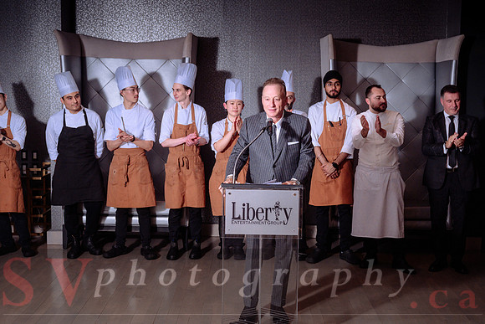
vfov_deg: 25.8
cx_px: 248
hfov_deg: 37.9
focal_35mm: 52
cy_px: 159
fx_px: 707
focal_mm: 51
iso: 800
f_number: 5
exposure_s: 1/60
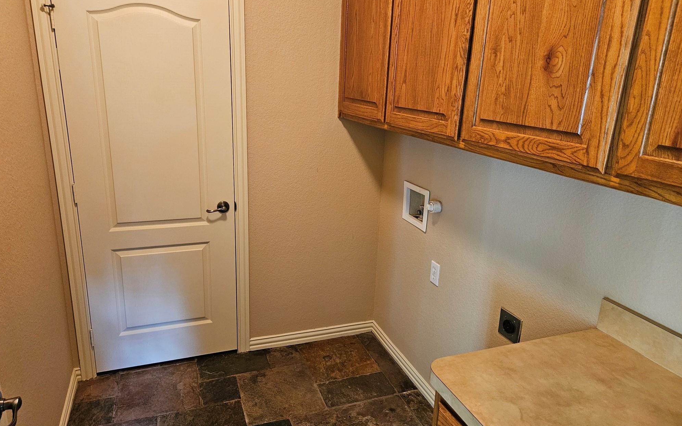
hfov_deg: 72.5
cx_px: 334
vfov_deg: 49.3
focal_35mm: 25
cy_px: 214
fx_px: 465
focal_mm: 5.4
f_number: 1.8
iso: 500
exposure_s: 1/40
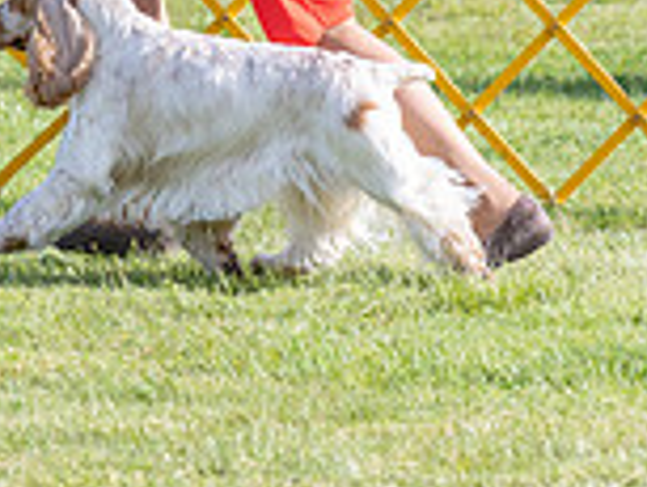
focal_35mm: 522
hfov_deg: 3.8
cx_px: 63
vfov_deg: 2.8
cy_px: -244
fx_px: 9764
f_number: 5.6
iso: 400
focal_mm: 143
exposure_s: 1/1250
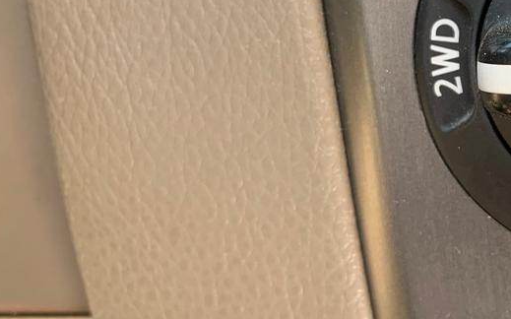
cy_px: 52
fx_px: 947
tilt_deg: -16.4
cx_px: 592
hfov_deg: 27.1
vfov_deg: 18.9
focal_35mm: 68
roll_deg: -2.9
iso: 40
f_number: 1.8
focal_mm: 4.25
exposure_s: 1/121
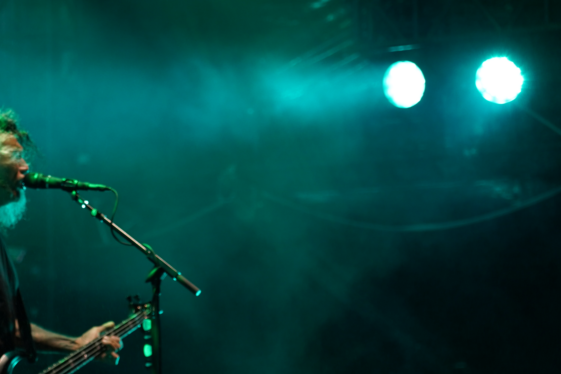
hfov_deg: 9.8
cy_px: 235
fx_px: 3241
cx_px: 11
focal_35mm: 208
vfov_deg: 6.6
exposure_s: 1/125
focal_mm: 105
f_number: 4
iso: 800
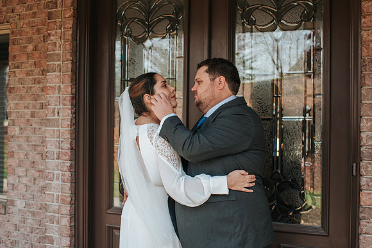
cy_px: 124
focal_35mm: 40
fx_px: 409
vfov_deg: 33.8
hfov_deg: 48.9
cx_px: 202
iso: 450
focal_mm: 35
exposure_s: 1/500
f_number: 3.5
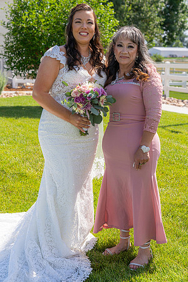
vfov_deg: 35.6
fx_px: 439
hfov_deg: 24.2
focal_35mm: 56
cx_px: 94
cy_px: 141
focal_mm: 56
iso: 100
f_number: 4.5
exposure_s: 1/400
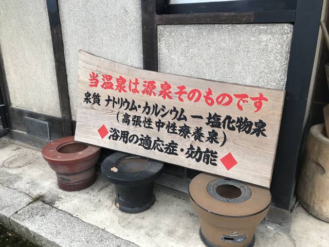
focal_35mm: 28
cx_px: 164
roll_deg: +1.5
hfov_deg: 63.4
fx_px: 266
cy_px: 124
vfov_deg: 49.7
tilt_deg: -18.8
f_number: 1.8
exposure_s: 1/60
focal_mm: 3.99
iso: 20
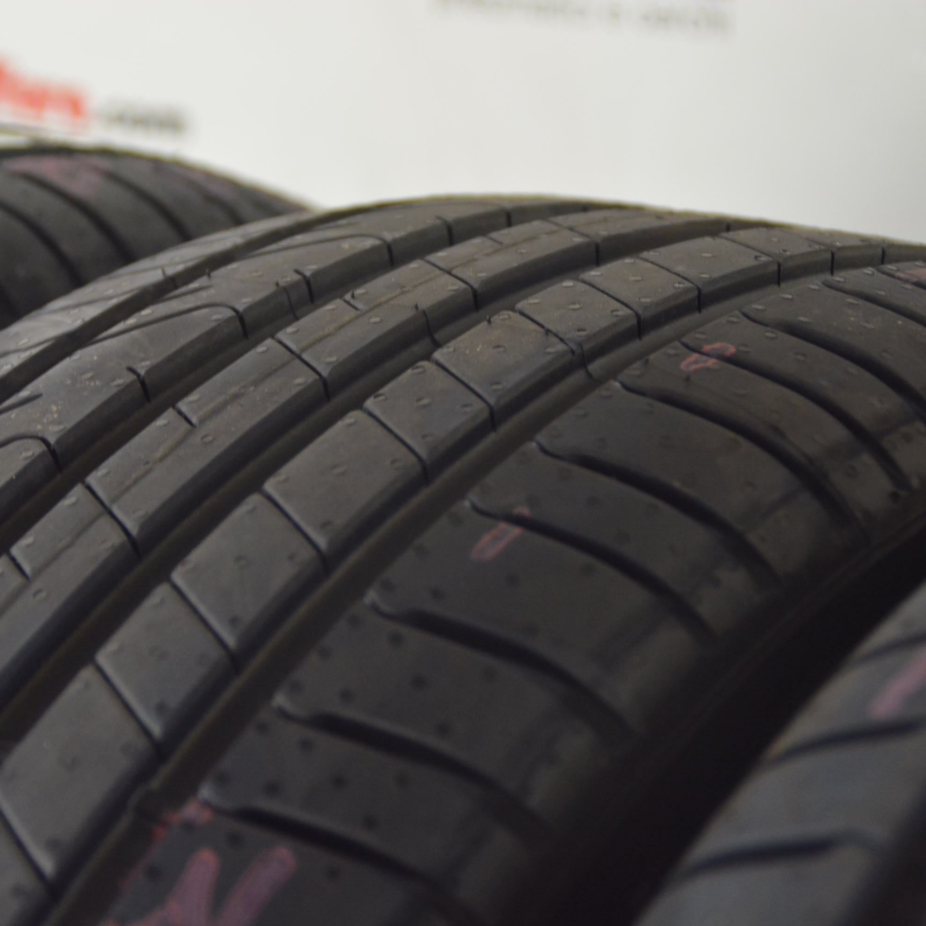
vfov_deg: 17.4
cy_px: 464
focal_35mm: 100
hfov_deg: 17.3
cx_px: 303
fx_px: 3026
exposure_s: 1/30
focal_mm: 52
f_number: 5
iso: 1250
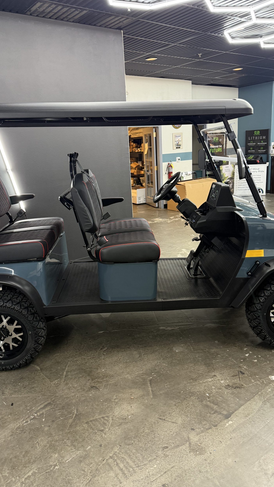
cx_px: 134
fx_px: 349
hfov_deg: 42.9
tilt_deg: -14.0
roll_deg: +3.1
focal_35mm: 27
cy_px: 239
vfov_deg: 69.8
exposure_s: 1/60
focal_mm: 6.76
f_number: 1.78
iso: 320
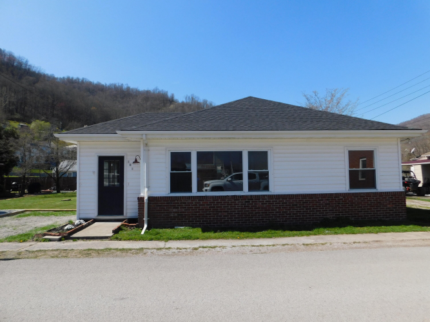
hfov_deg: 73.9
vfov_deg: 58.9
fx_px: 286
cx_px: 215
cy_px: 161
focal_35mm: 23
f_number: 6
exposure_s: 1/500
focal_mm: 4
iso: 125
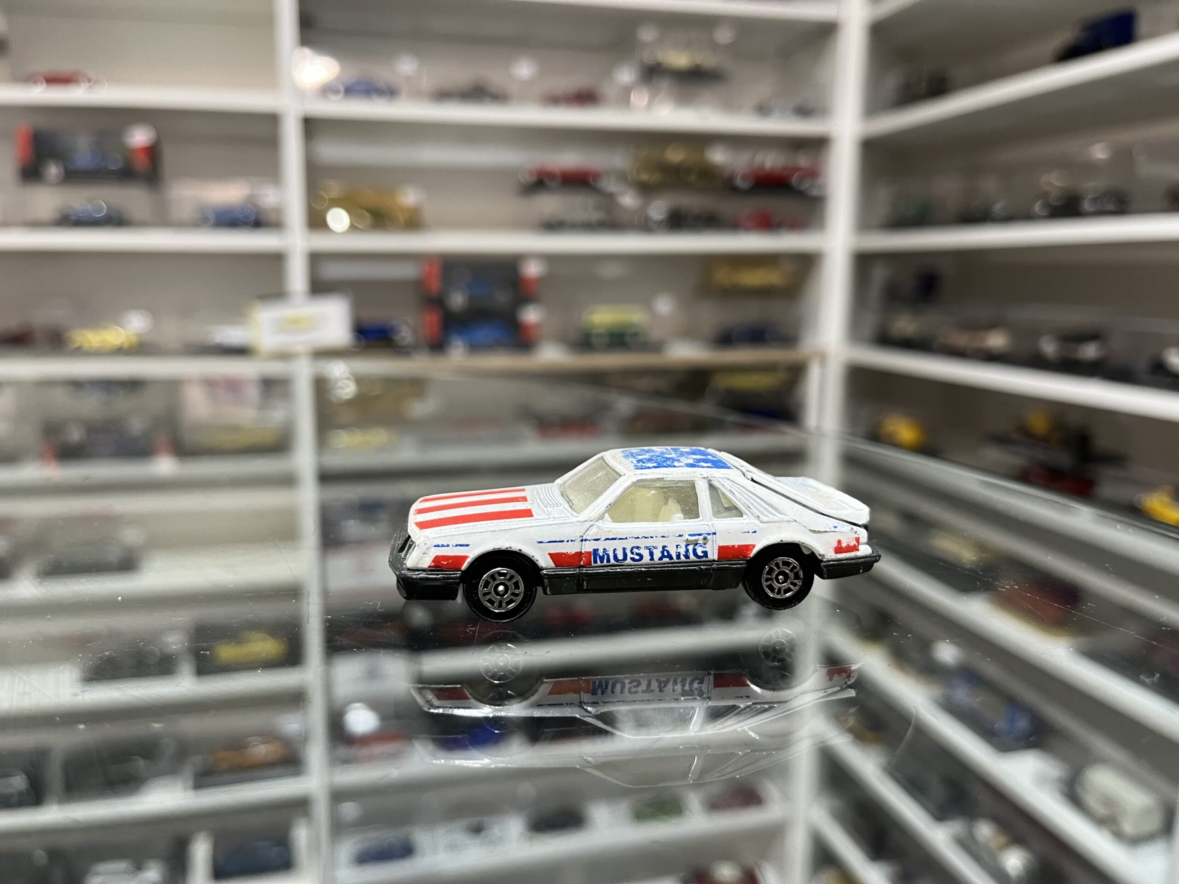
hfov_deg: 67.3
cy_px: 442
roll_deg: +0.0
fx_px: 886
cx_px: 590
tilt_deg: -9.3
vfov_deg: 53.1
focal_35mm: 26
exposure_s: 1/50
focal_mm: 5.1
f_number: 1.6
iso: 160
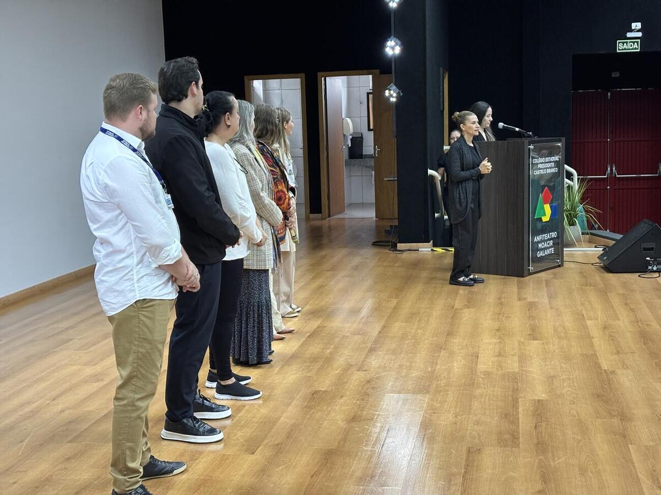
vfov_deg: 28.0
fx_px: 993
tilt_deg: -7.5
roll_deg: +2.0
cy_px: 248
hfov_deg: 36.8
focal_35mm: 52
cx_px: 330
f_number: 1.6
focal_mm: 5.96
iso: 200
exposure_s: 1/40
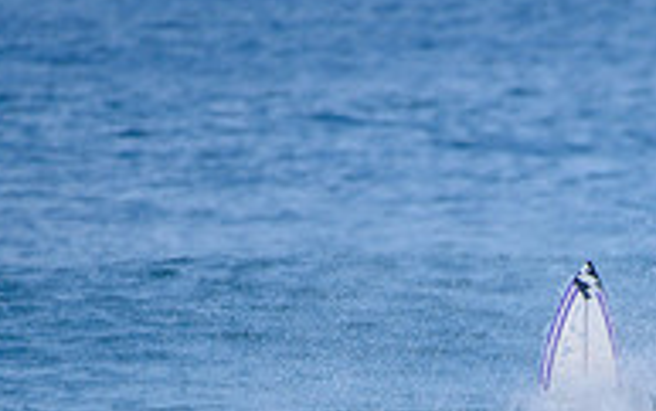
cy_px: 528
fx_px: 27377
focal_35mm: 1530
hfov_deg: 1.4
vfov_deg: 0.9
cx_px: 608
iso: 220
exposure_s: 1/2000
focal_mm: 500
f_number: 5.6
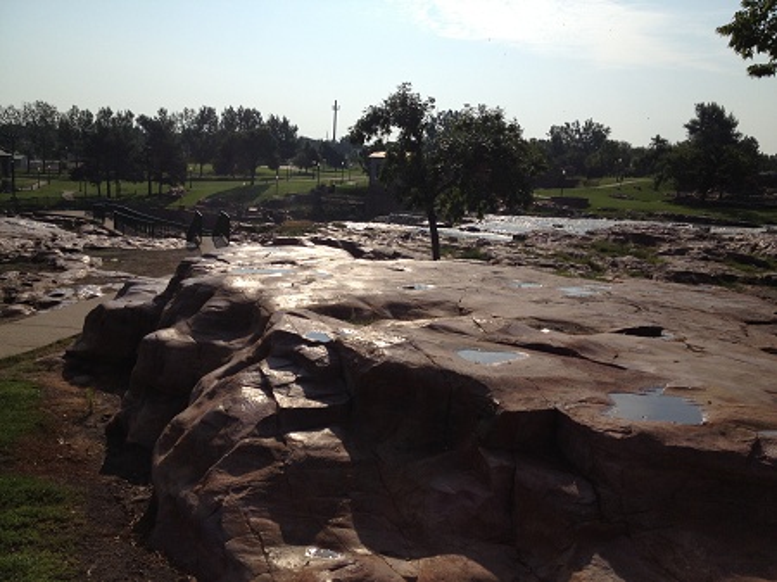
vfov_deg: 40.7
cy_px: 291
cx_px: 388
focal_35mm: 35
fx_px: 785
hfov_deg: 52.7
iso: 50
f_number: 2.4
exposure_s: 1/5025
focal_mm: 4.28
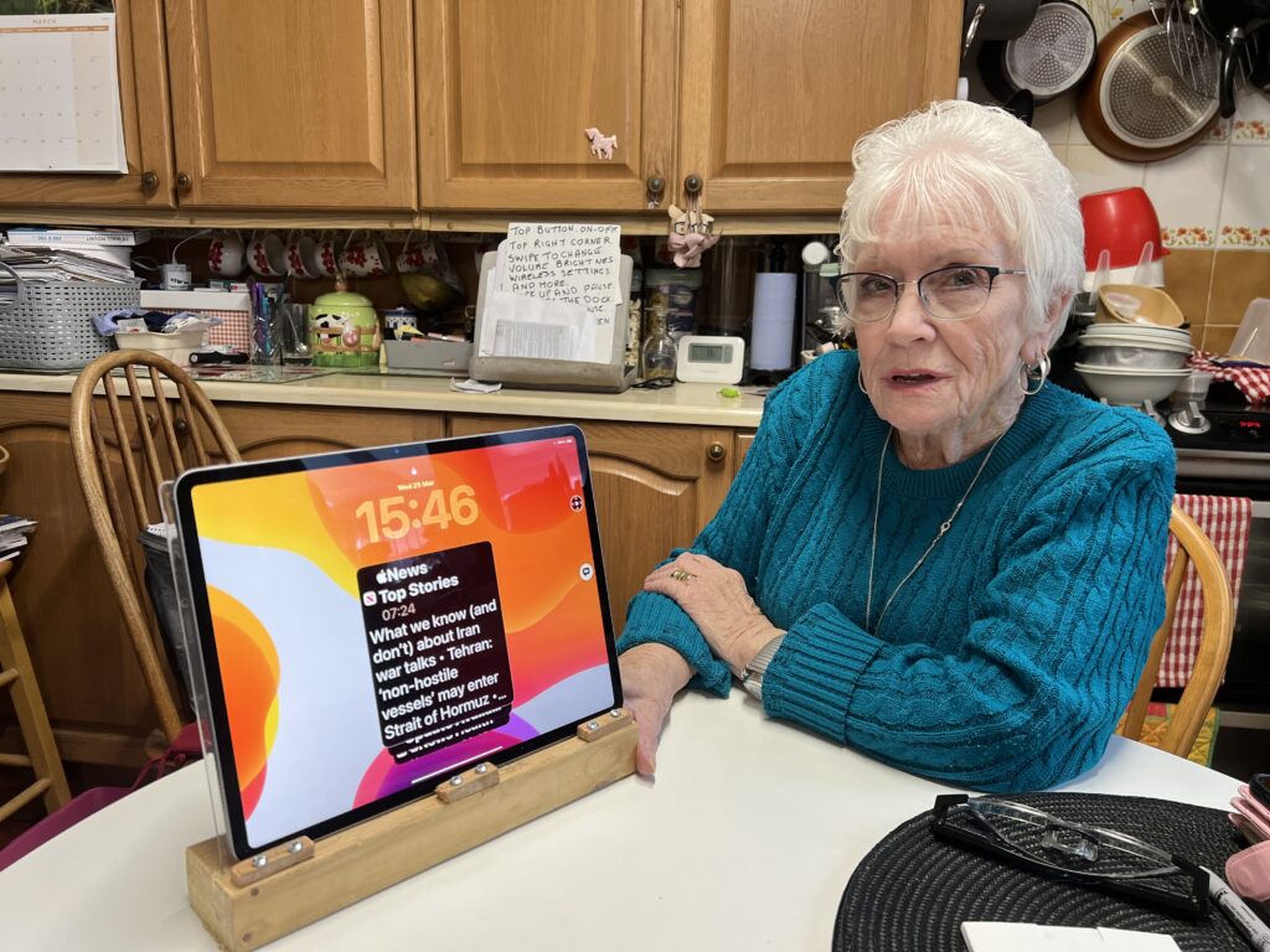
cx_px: 635
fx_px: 954
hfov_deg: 67.3
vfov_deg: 53.1
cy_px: 476
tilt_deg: -11.4
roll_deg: -0.4
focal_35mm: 26
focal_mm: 5.7
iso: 125
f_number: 1.5
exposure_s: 1/105
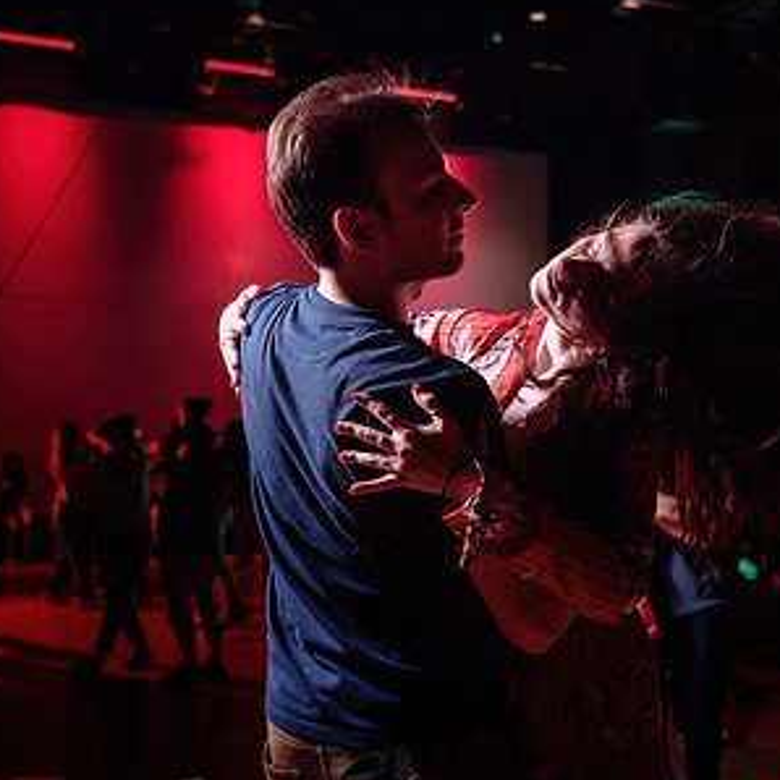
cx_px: 531
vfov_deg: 32.1
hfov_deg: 31.9
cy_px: 475
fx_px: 1351
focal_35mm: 53
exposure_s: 1/160
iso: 800
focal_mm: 32
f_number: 2.8
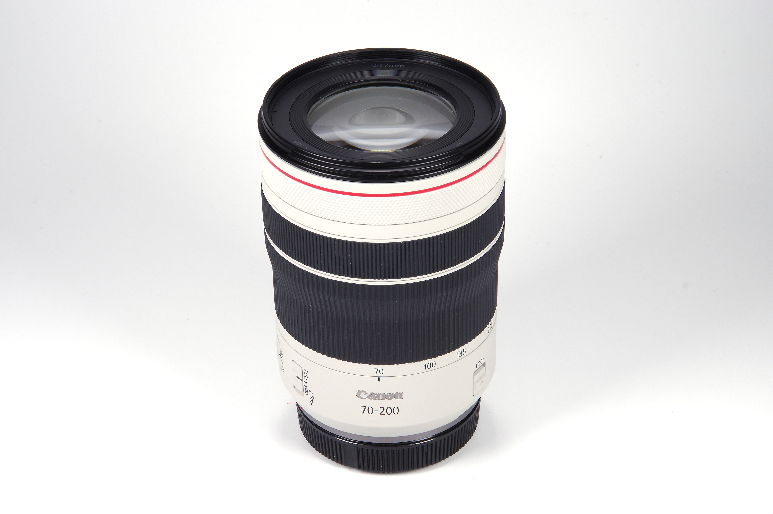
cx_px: 386
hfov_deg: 22.6
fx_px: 1931
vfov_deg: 15.2
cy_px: 257
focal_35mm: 90
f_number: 16
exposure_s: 1/13
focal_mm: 60
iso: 100
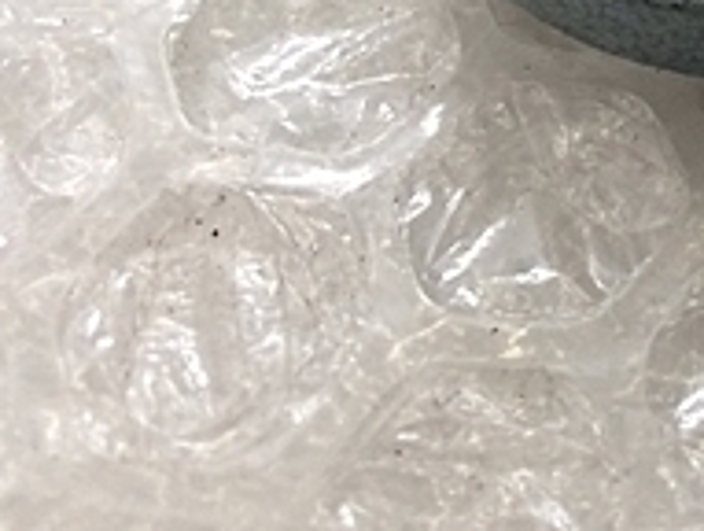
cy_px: -277
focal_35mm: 97
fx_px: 1976
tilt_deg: -54.1
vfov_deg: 14.3
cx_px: 1139
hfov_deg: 17.5
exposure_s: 1/40
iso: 32
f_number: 2.2
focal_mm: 4.15
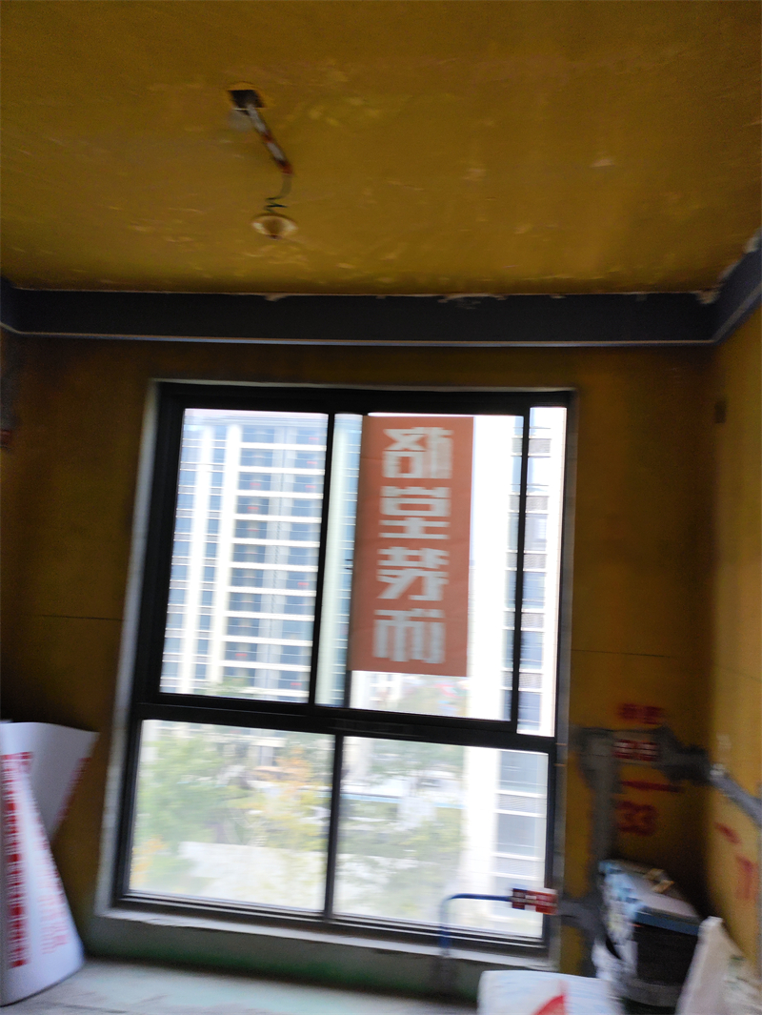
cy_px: 508
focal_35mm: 24
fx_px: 704
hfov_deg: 56.9
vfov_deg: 71.6
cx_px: 381
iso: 50
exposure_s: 1/100
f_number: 1.8
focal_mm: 4.68
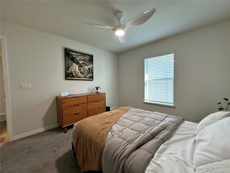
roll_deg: +1.3
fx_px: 93
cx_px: 115
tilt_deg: -2.7
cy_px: 86
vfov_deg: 85.7
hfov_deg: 102.1
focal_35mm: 14
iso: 160
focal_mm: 2.22
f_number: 2.2
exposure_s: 1/120
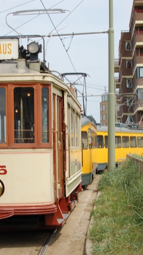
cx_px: 45
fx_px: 565
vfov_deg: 25.4
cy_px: 128
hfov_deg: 14.4
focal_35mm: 84
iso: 200
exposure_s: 1/320
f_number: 9
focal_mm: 35
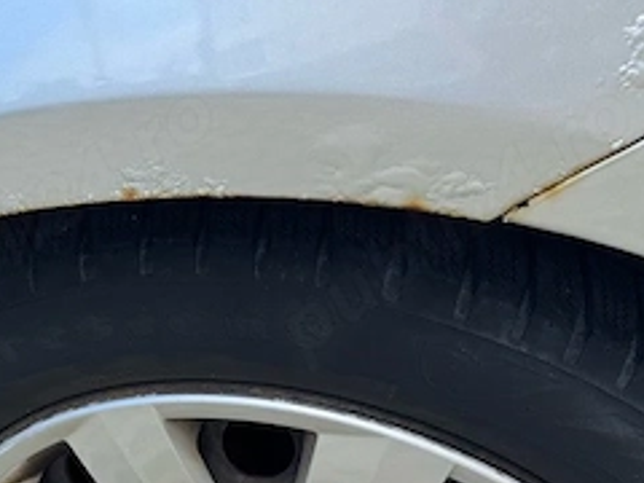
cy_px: 236
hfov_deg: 31.5
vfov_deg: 24.4
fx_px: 1116
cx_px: 145
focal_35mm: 60
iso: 80
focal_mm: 6.76
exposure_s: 1/1285
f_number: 1.78
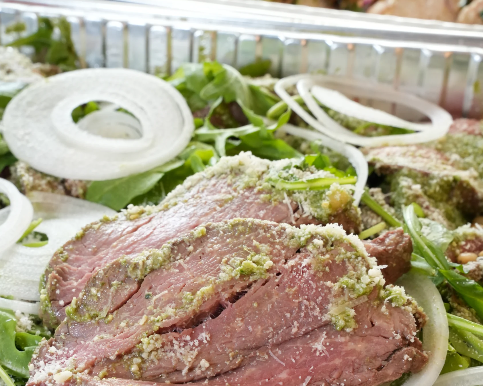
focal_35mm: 68
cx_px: 242
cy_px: 299
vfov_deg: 22.4
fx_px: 966
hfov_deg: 28.1
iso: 3200
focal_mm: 47.4
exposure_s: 1/60
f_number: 14
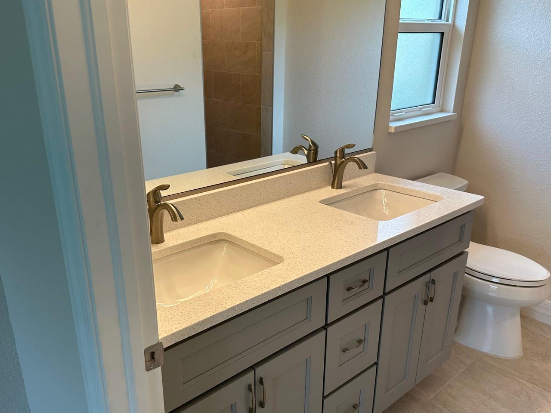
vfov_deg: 46.7
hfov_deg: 59.9
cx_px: 251
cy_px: 231
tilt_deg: -23.5
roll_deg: +0.3
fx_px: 478
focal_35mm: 30
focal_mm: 6.86
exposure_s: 1/120
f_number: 1.78
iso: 64
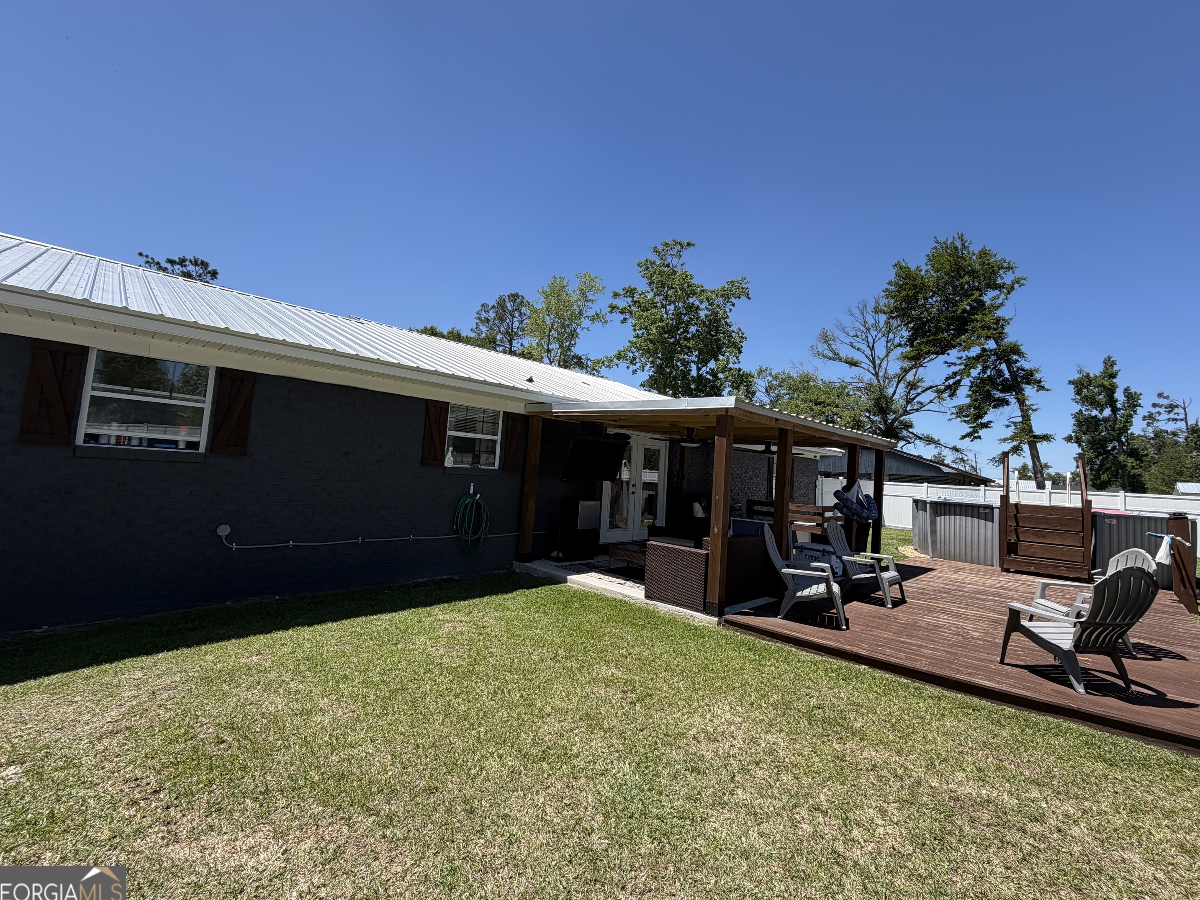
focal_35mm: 15
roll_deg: -3.3
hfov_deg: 98.1
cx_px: 624
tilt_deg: +4.9
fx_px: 520
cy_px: 432
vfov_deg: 81.7
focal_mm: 2.22
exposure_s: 1/770
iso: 25
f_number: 2.2
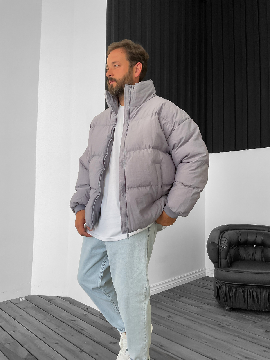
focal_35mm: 29
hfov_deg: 48.2
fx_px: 302
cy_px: 180
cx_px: 135
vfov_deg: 61.7
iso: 50
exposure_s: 1/120
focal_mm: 3
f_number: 1.8
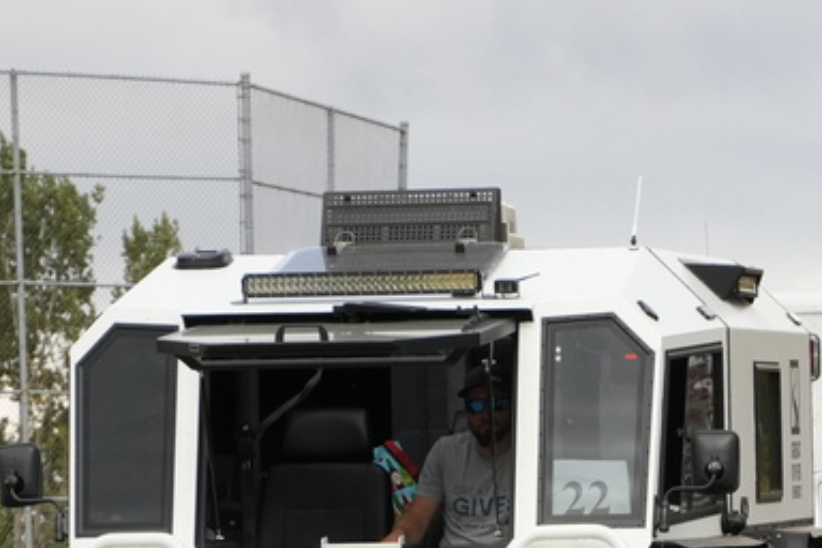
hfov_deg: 6.3
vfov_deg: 4.2
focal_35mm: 328
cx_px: 743
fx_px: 7489
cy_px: 598
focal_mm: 82
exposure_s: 1/2500
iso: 800
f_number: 5.6
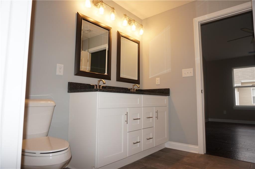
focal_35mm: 24
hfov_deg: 73.8
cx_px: 128
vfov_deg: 53.0
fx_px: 170
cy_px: 84
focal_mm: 16
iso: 125
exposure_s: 1/60
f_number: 4
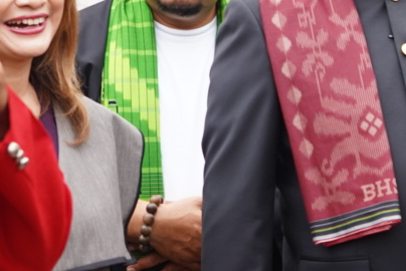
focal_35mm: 176
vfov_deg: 7.8
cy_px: 91
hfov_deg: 11.0
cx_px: 701
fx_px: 1986
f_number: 5
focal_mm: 44
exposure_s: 1/200
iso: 320
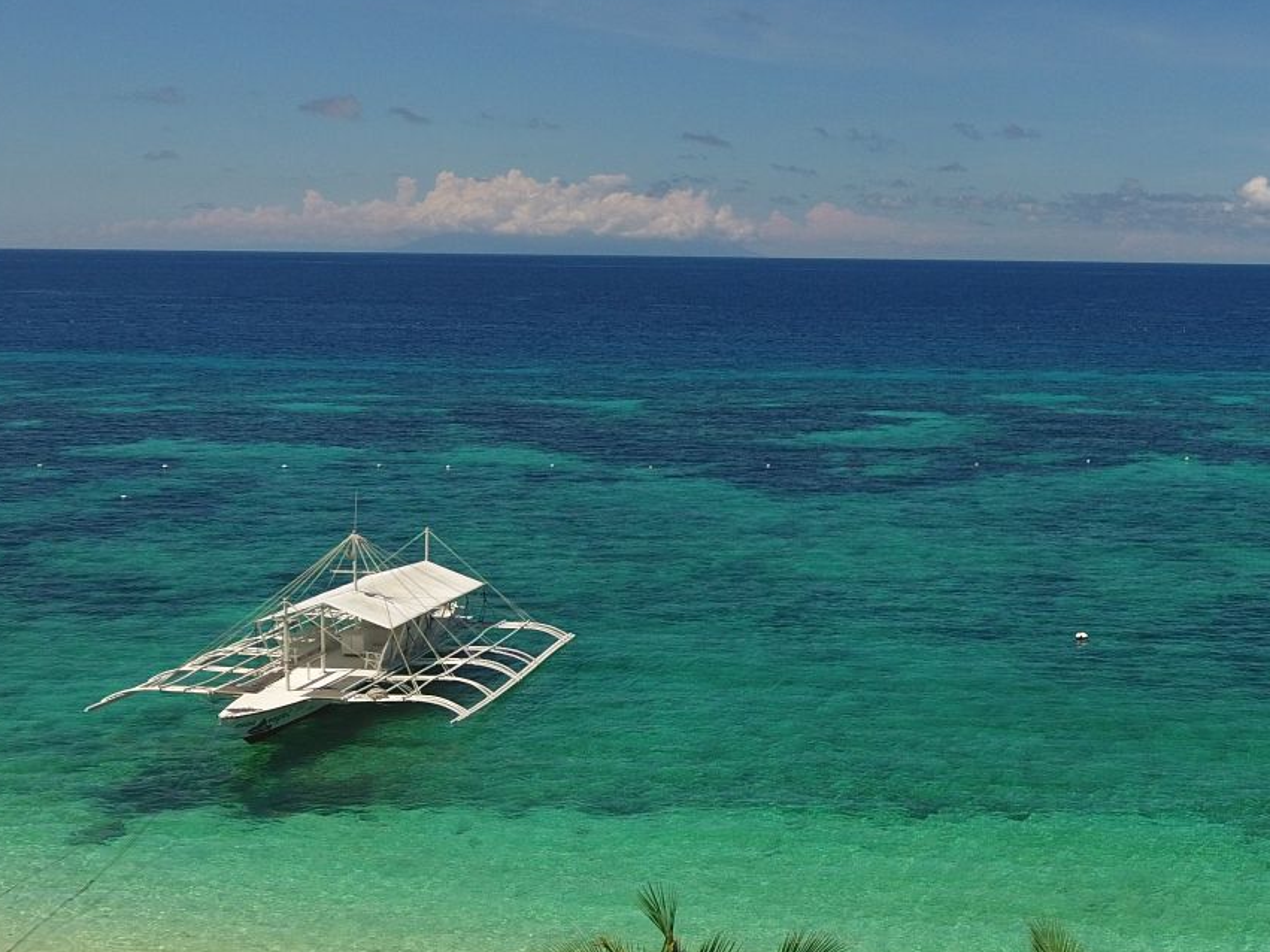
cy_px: 580
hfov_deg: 38.9
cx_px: 1019
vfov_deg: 30.8
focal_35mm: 47
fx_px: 1724
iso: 100
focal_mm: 3.61
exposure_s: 1/1669
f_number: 2.8
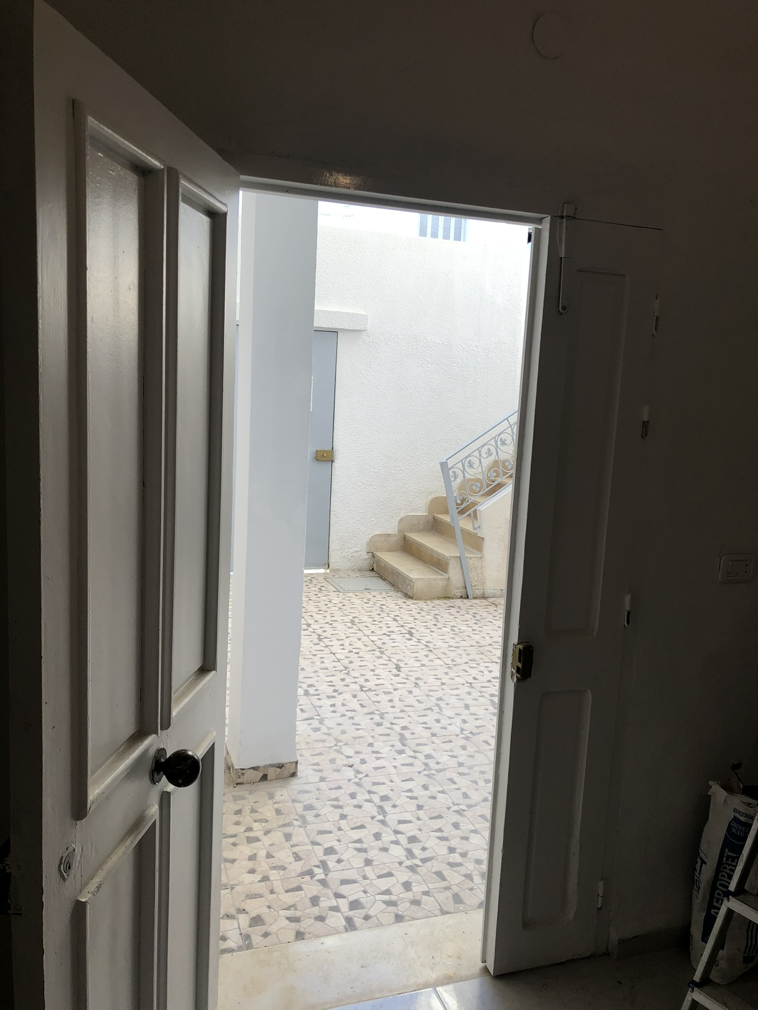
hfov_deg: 49.7
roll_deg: -2.0
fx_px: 818
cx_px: 379
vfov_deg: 63.4
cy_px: 505
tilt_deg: -7.1
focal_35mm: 28
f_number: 1.8
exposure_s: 1/129
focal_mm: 4
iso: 20
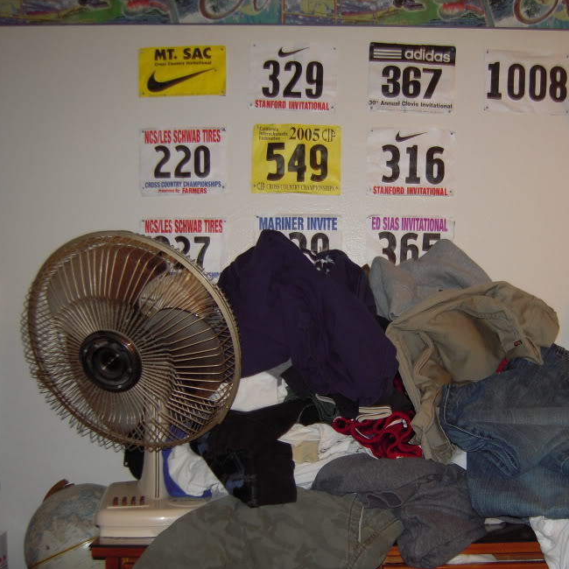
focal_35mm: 39
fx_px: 725
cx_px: 345
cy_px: 306
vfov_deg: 42.8
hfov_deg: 42.6
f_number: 2.7
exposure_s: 1/20
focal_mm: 5
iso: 100
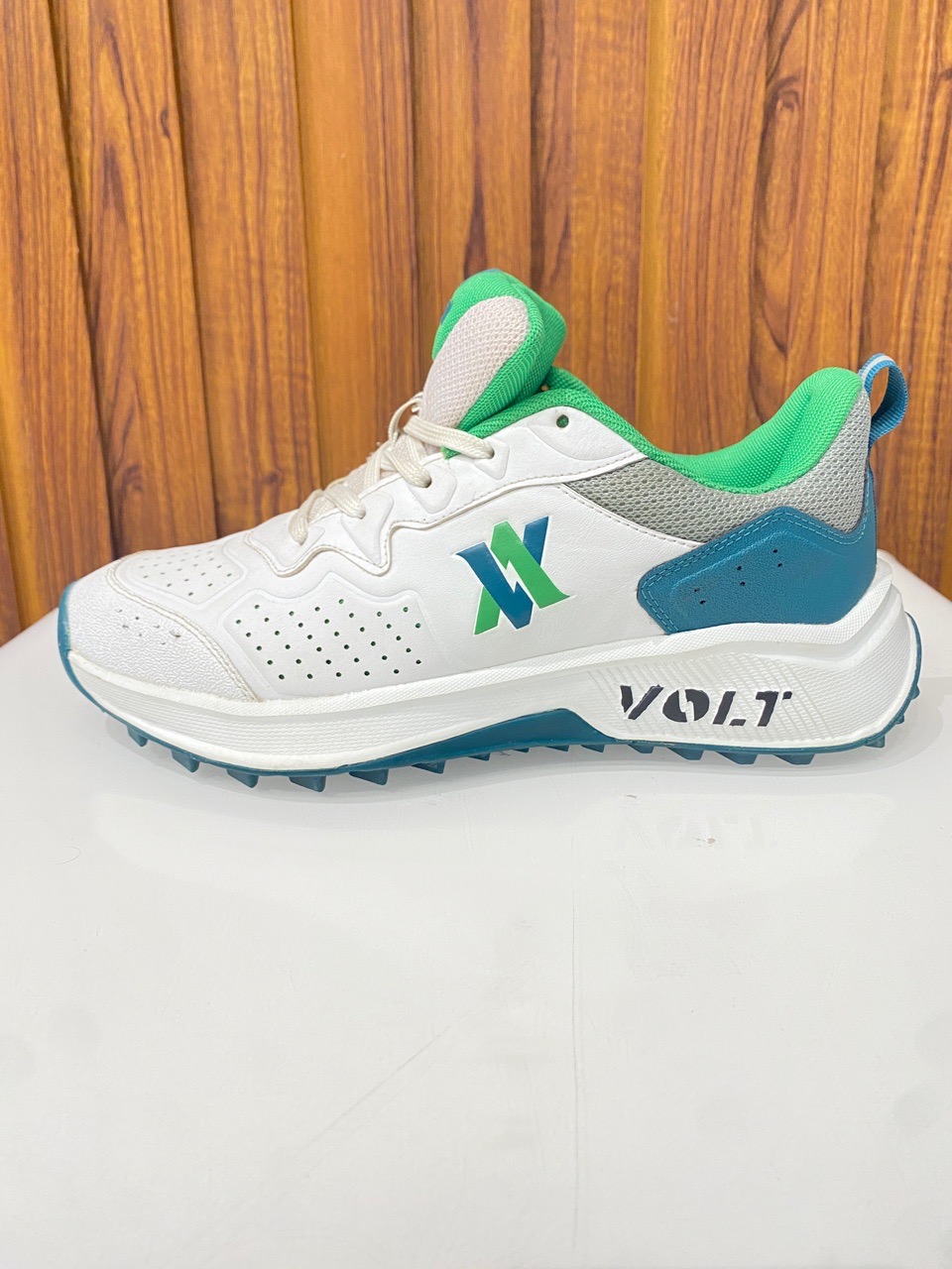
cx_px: 476
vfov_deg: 67.3
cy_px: 634
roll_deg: +1.1
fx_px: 953
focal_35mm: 26
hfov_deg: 53.1
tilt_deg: -16.8
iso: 100
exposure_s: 1/50
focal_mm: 4.25
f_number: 1.8
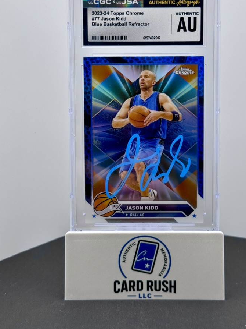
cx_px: 139
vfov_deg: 34.9
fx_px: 521
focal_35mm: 55
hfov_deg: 26.5
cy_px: 142
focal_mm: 6.76
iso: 64
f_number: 1.78
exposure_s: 1/276
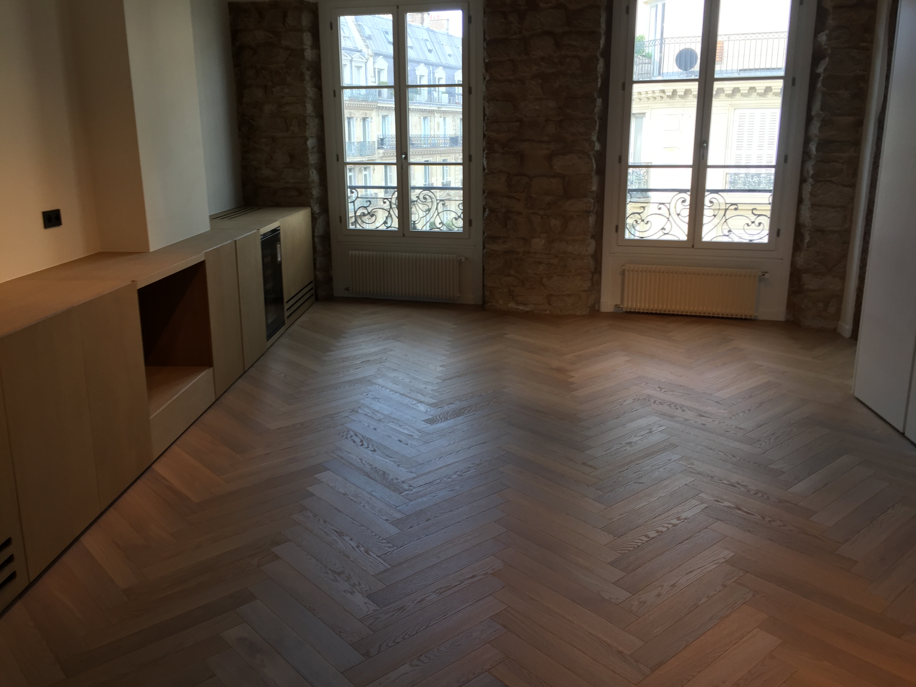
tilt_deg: -13.9
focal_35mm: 29
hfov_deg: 61.7
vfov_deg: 48.2
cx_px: 458
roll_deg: +0.6
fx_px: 767
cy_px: 344
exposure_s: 1/50
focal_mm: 4.15
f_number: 2.2
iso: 40
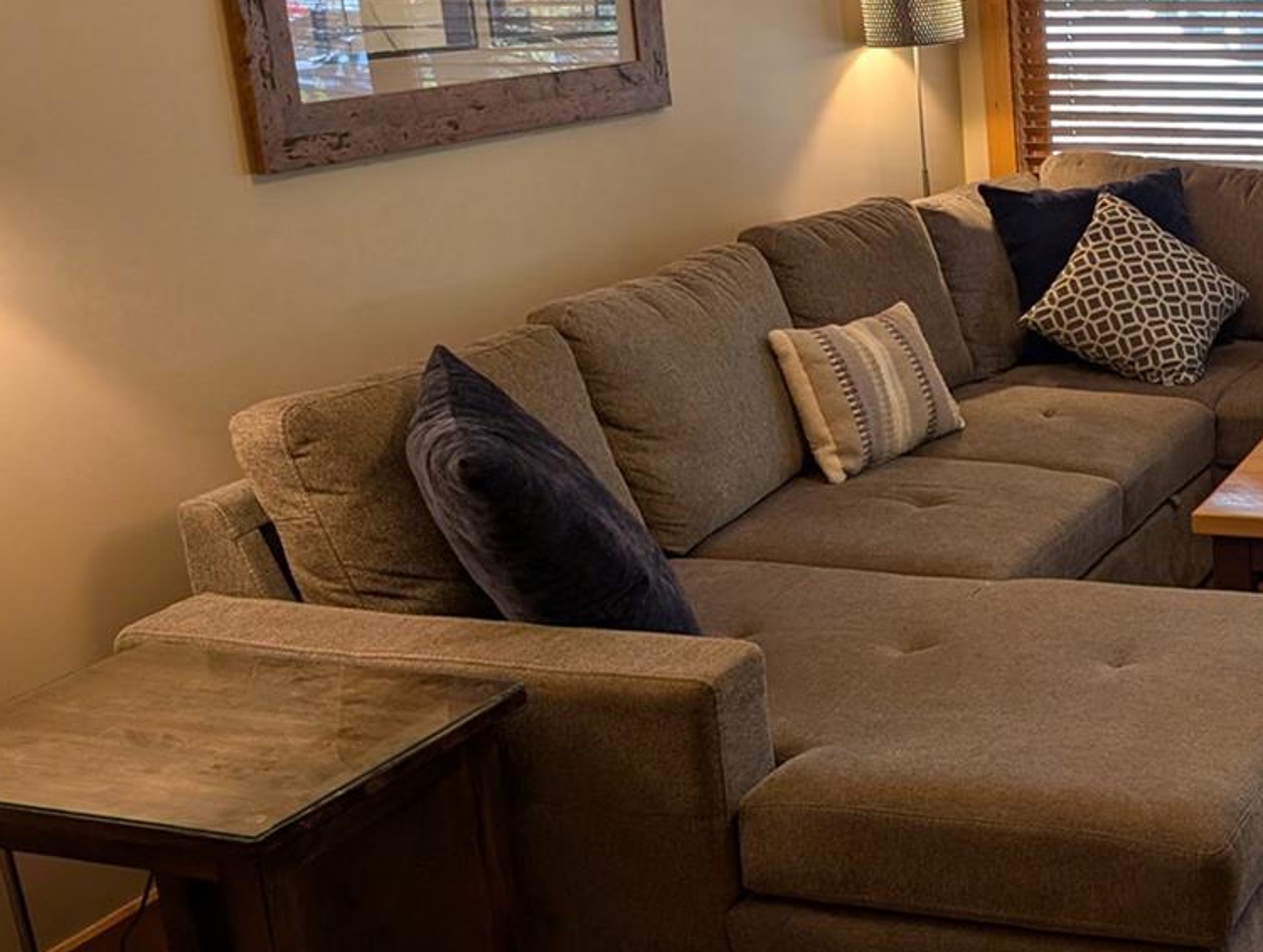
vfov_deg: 28.6
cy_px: 492
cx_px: 1327
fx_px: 1864
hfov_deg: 33.5
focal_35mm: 51
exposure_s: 1/24
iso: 40
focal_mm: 6.9
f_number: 1.68
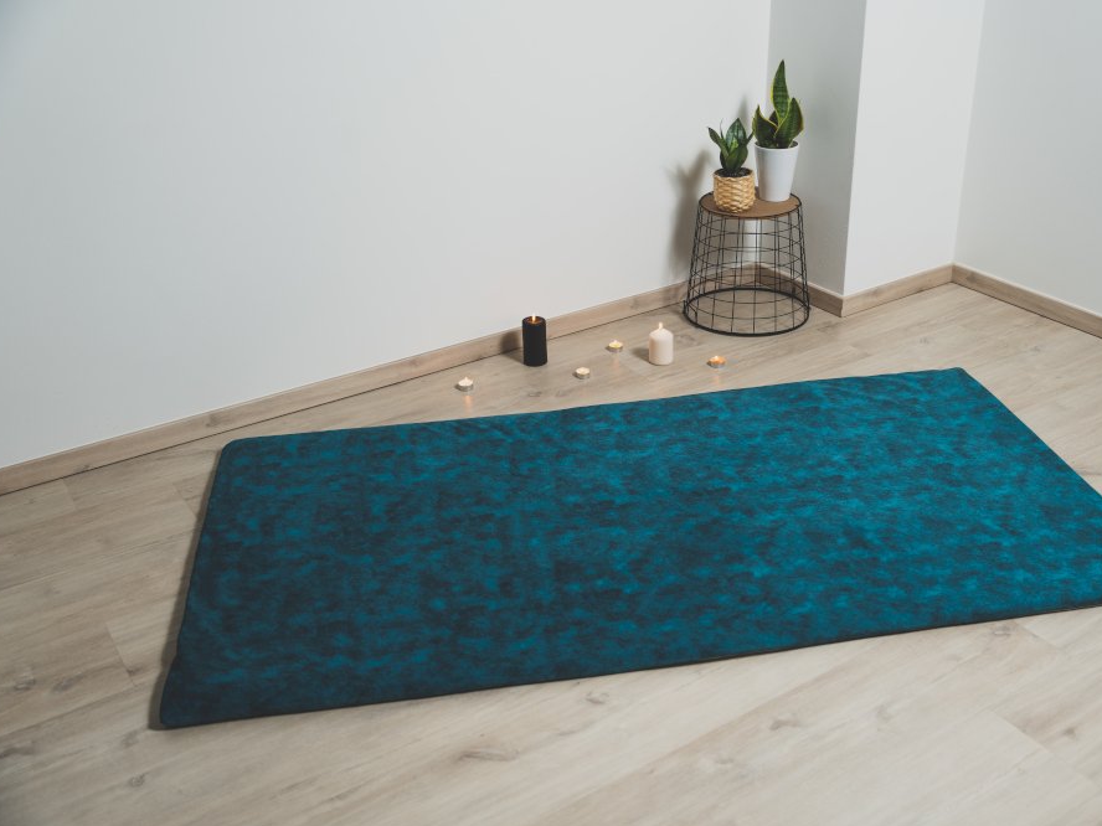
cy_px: 415
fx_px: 1170
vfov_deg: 38.9
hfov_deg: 50.3
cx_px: 609
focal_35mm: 37
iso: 100
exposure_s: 1/80
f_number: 2.8
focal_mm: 33.7
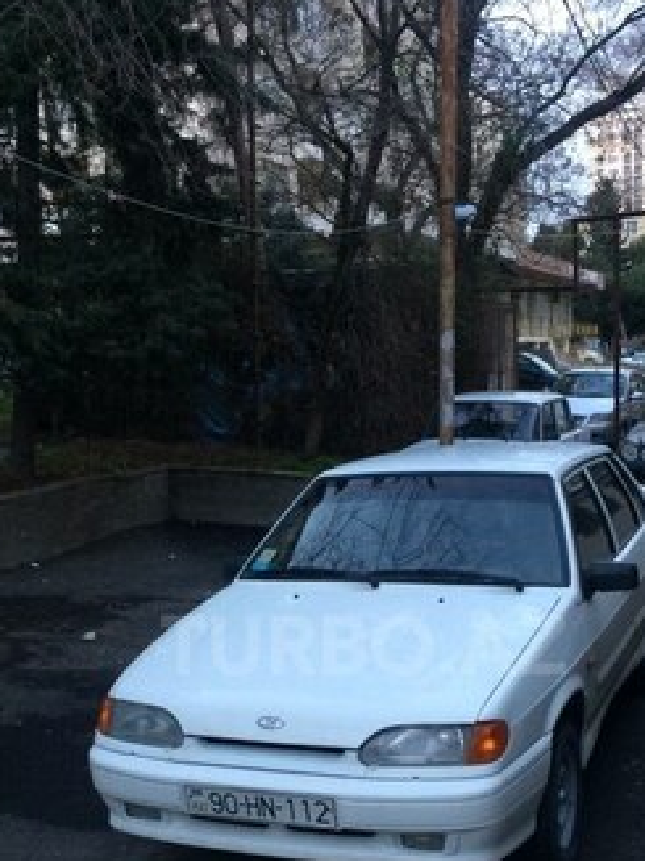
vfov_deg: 41.7
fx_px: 1094
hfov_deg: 32.8
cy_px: 645
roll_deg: +3.3
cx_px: 363
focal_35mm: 44
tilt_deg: -15.8
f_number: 2.2
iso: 200
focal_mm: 4.15
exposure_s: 1/33
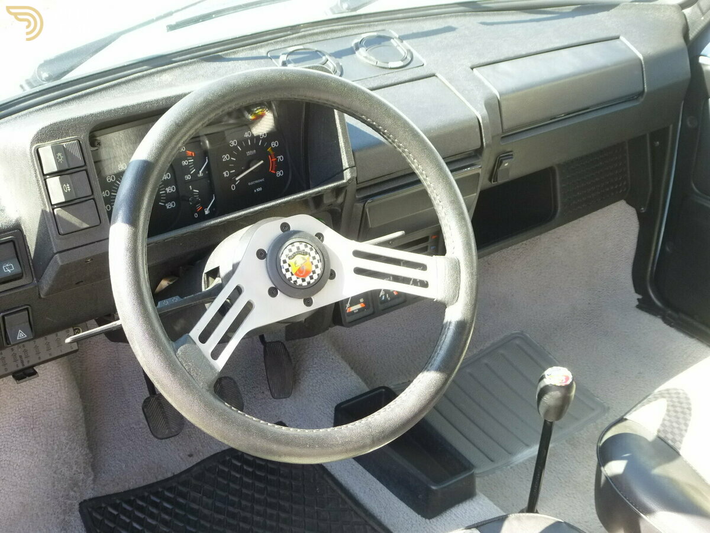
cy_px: 266
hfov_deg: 45.8
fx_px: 841
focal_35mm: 41
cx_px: 355
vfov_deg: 35.1
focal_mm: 7.4
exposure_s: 1/60
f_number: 3.9
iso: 200
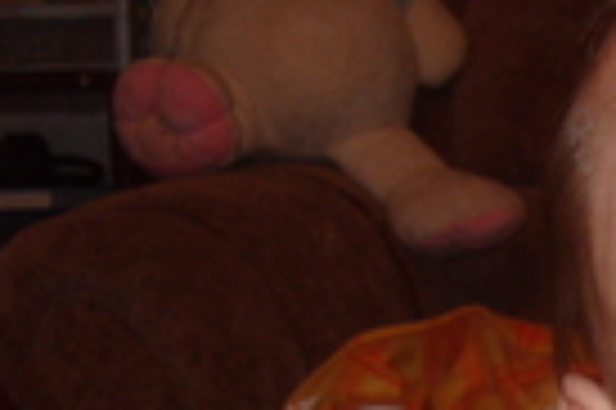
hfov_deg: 16.0
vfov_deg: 11.1
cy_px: 554
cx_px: 863
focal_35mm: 120
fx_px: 2051
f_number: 2.8
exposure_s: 1/45
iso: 100
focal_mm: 7.8
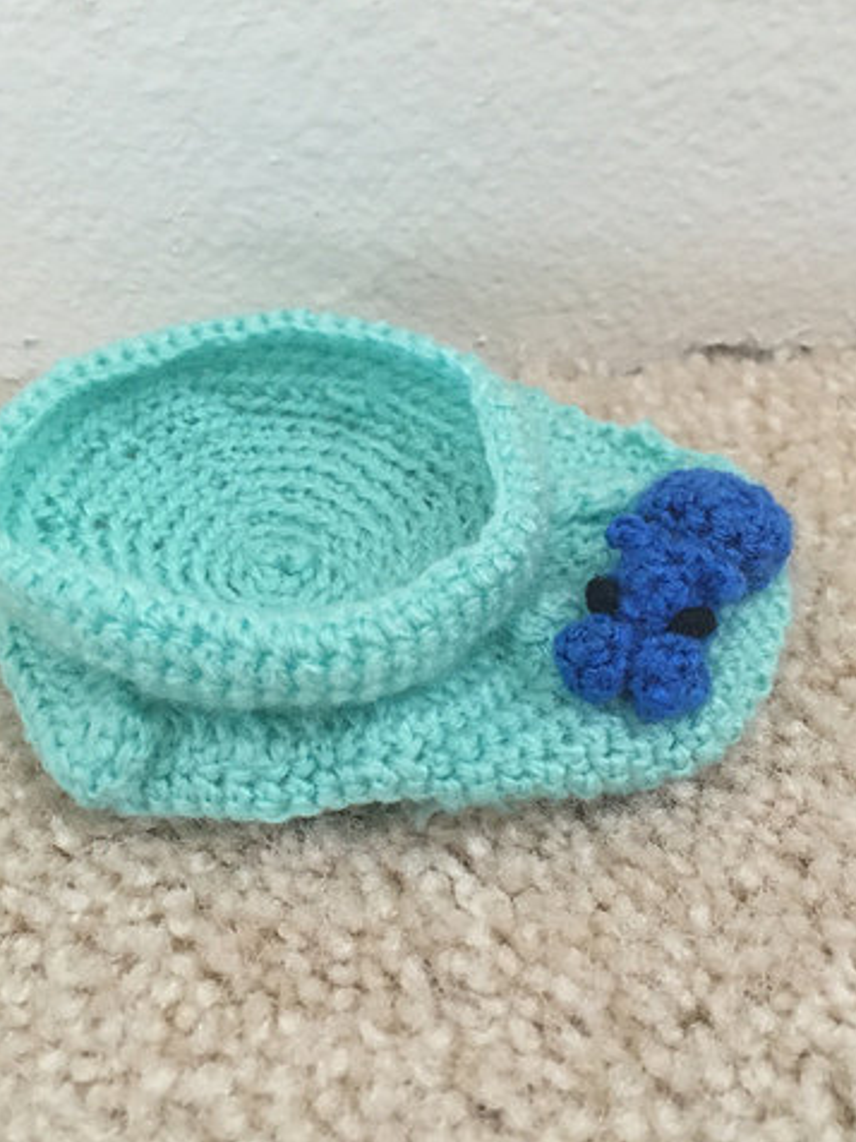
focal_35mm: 39
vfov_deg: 47.9
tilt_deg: -46.7
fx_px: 1286
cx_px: 415
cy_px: 569
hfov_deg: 36.8
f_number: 2.2
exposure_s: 1/24
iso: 250
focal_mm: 4.15
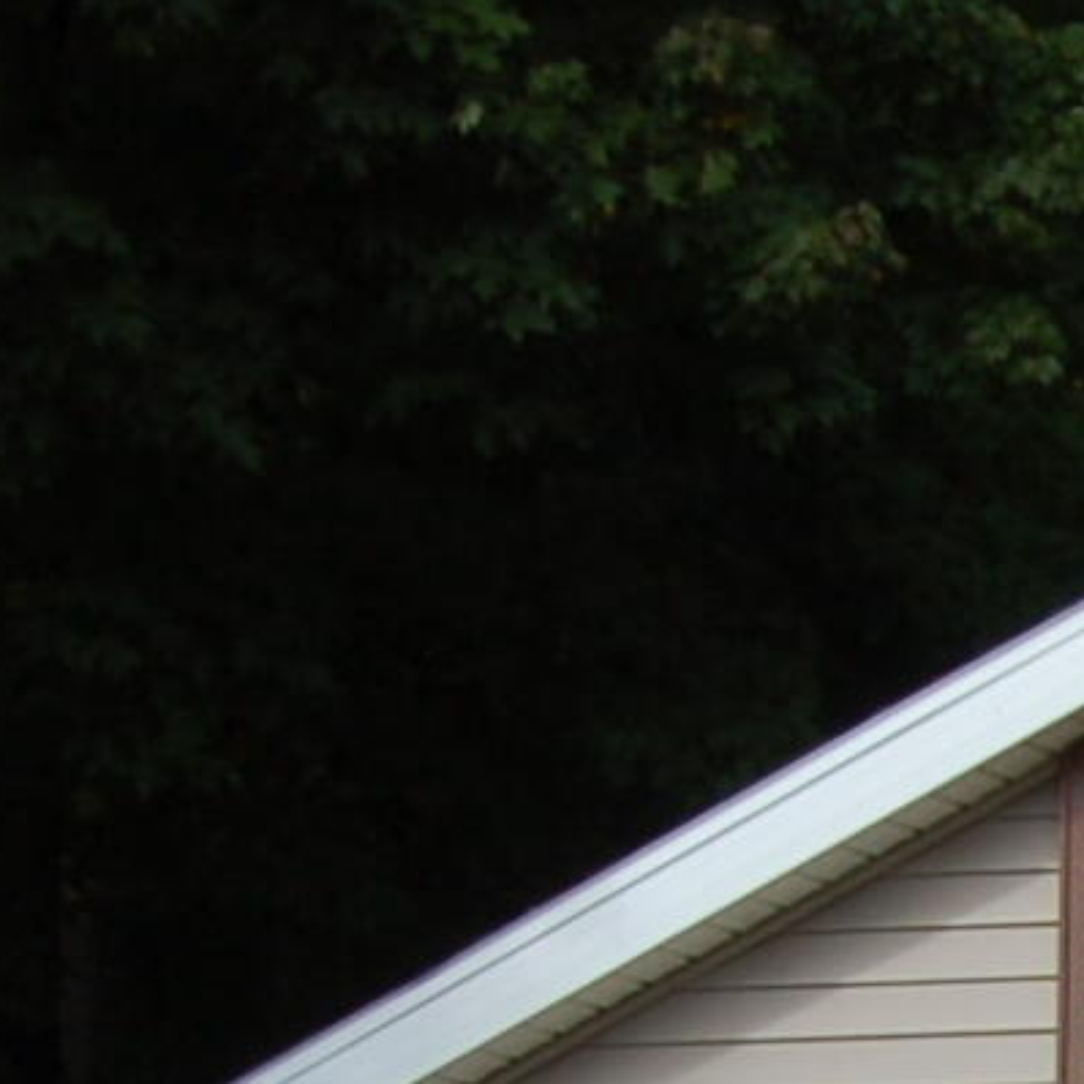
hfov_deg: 5.0
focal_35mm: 336
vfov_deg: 5.1
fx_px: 11911
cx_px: 2892
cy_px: 1863
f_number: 8
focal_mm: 35
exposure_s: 1/250
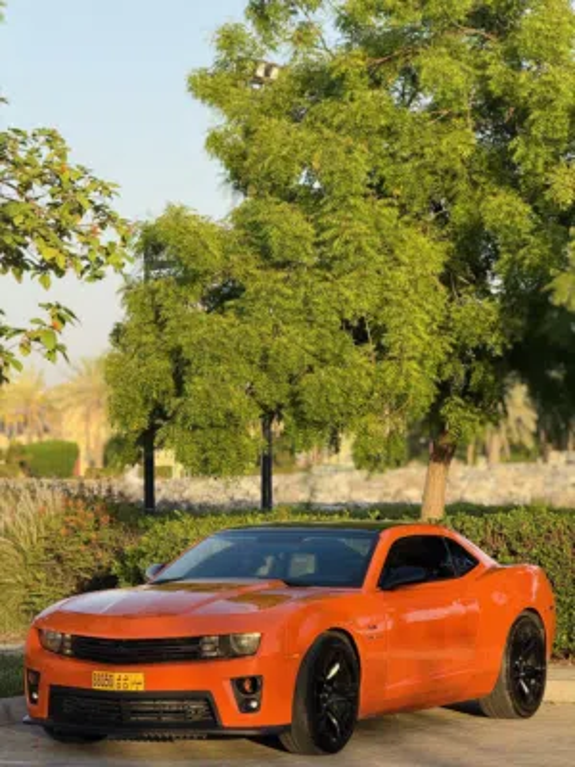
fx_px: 2658
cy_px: 384
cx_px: 288
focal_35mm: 120
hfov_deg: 12.3
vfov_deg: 16.4
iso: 50
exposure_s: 1/338
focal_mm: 15.66
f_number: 2.8
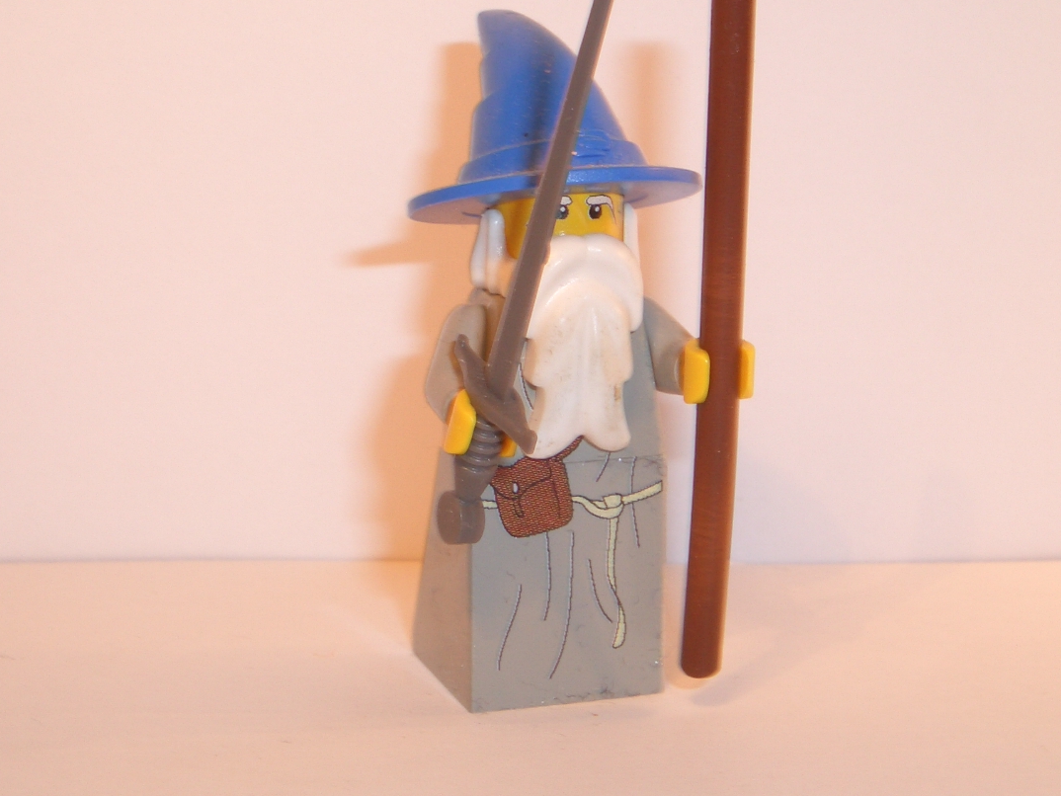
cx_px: 548
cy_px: 341
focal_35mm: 87
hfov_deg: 22.5
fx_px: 2667
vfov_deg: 17.0
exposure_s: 1/80
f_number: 5.5
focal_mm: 9.7
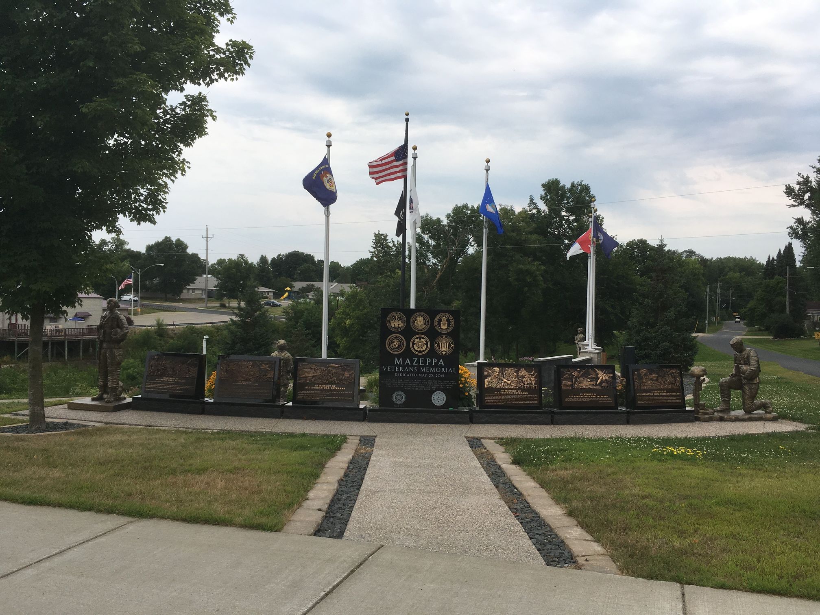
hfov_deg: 61.7
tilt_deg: -0.4
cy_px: 308
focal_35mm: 29
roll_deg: -2.3
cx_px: 410
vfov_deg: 48.2
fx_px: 687
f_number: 2.2
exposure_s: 1/1508
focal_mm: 4.15
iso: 25
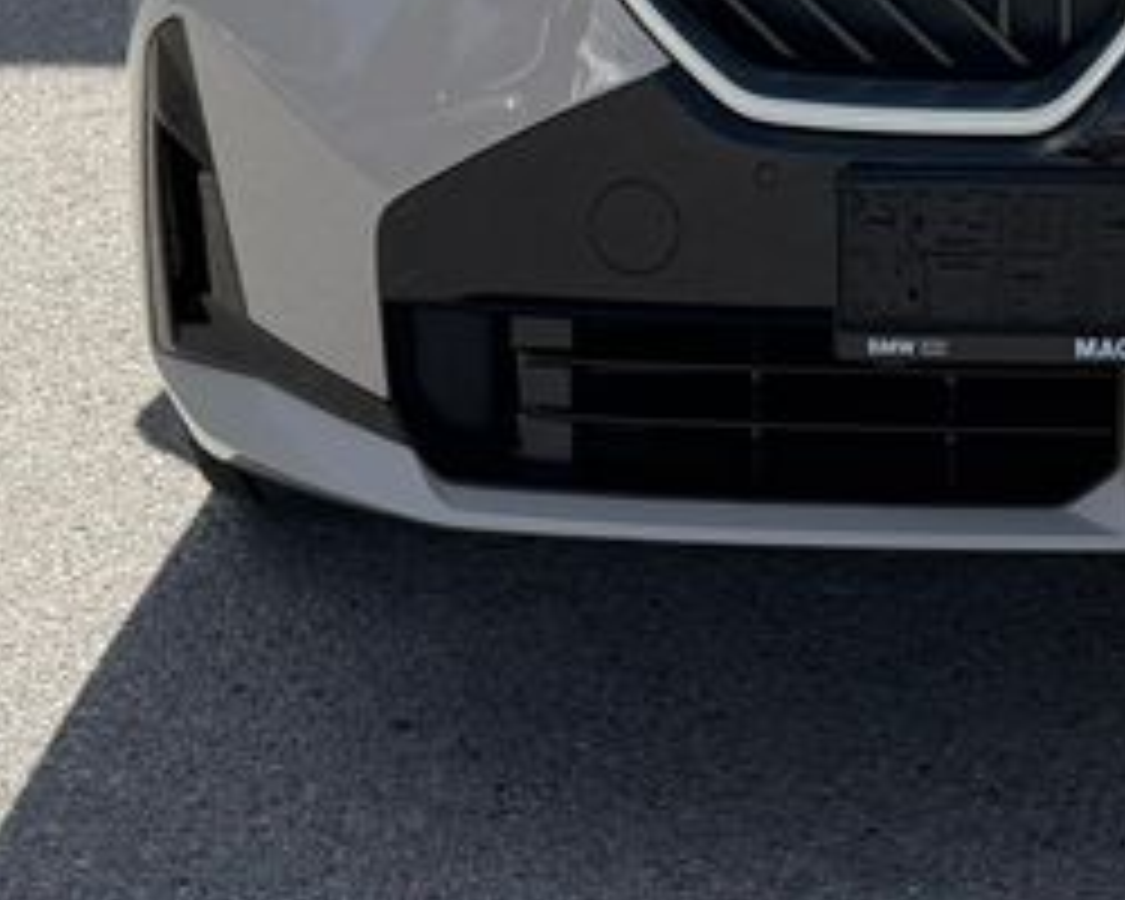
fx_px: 3196
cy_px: -702
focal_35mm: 96
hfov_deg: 19.5
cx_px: 1076
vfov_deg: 14.2
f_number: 1.78
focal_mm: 6.76
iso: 80
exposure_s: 1/5714
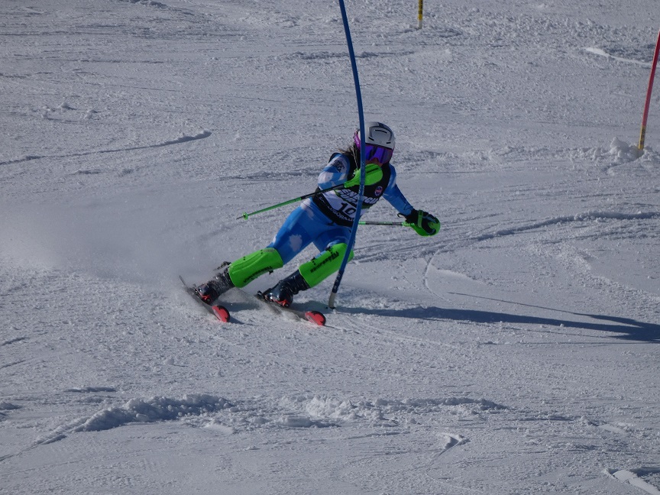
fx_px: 18609
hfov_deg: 2.0
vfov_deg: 1.5
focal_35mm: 976
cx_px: 330
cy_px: 248
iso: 80
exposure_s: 1/1000
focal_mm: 174.8
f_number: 8
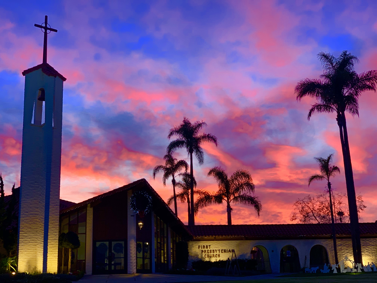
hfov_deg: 36.8
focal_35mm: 52
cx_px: 188
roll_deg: +1.6
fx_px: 566
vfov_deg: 28.0
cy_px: 142
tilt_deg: +15.2
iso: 125
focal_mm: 6
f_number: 2.4
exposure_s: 1/76
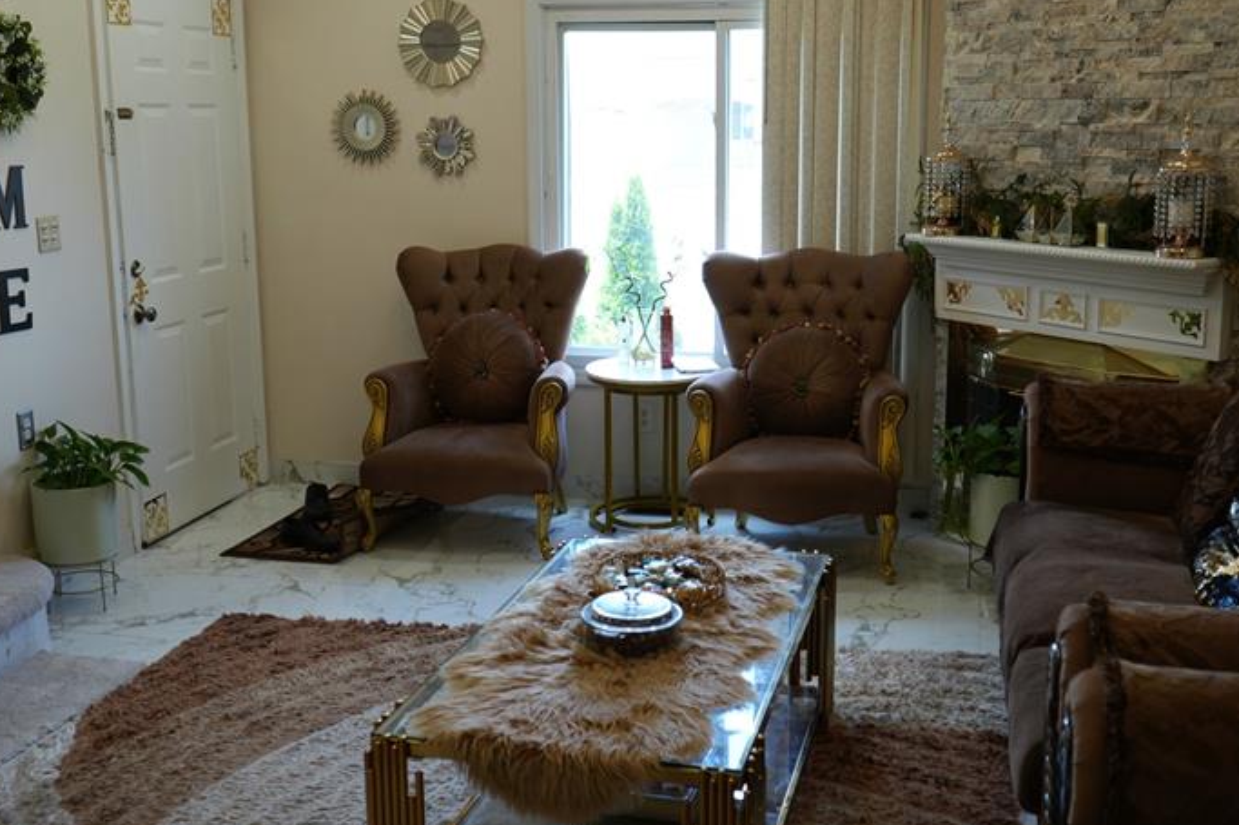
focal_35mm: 42
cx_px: 671
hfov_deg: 46.4
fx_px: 1445
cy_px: 397
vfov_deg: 31.9
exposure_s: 1/160
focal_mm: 28
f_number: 4
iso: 500
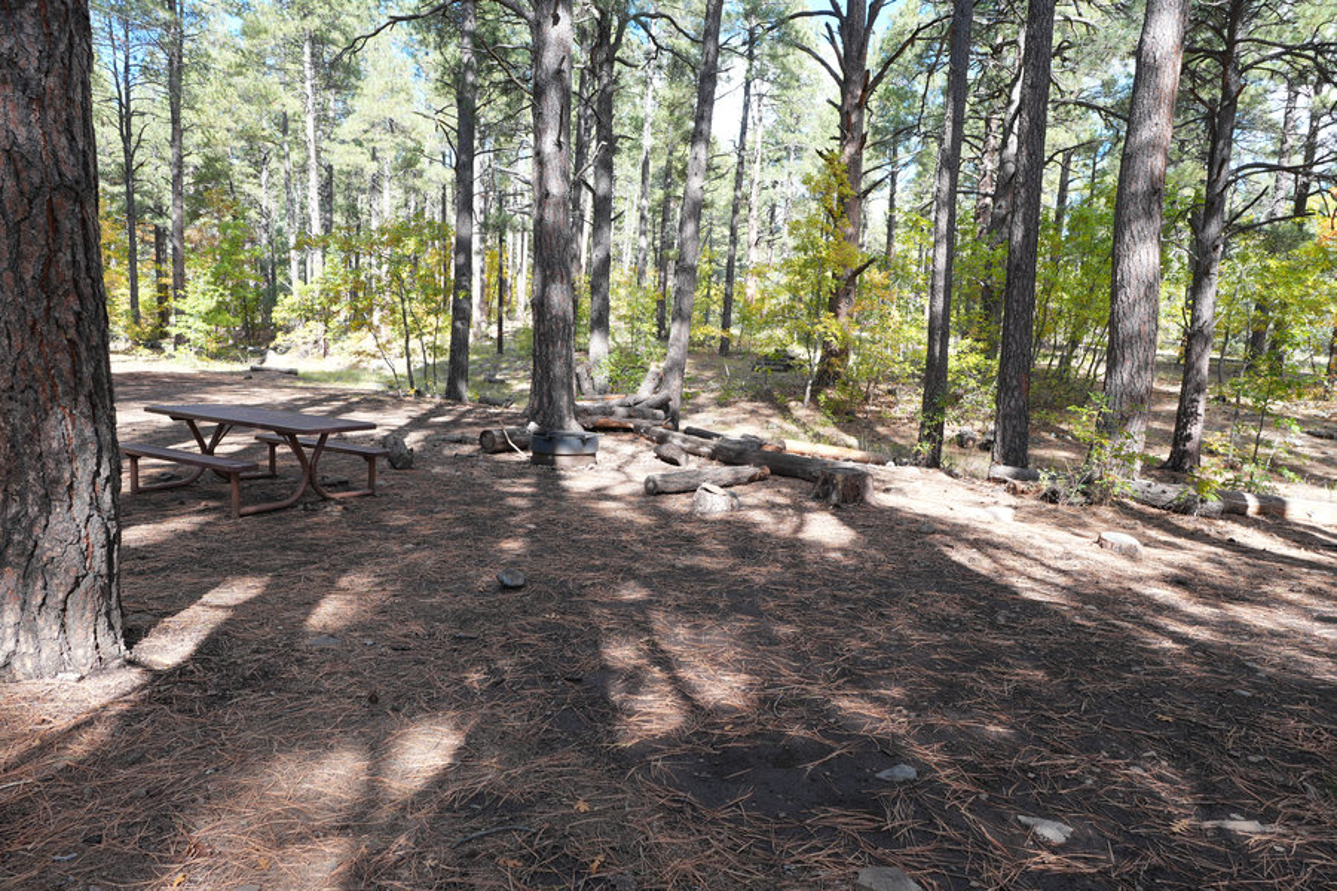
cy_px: 446
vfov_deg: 56.1
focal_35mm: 22
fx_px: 836
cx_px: 668
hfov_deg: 77.3
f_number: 4
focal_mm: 15
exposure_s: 1/160
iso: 125
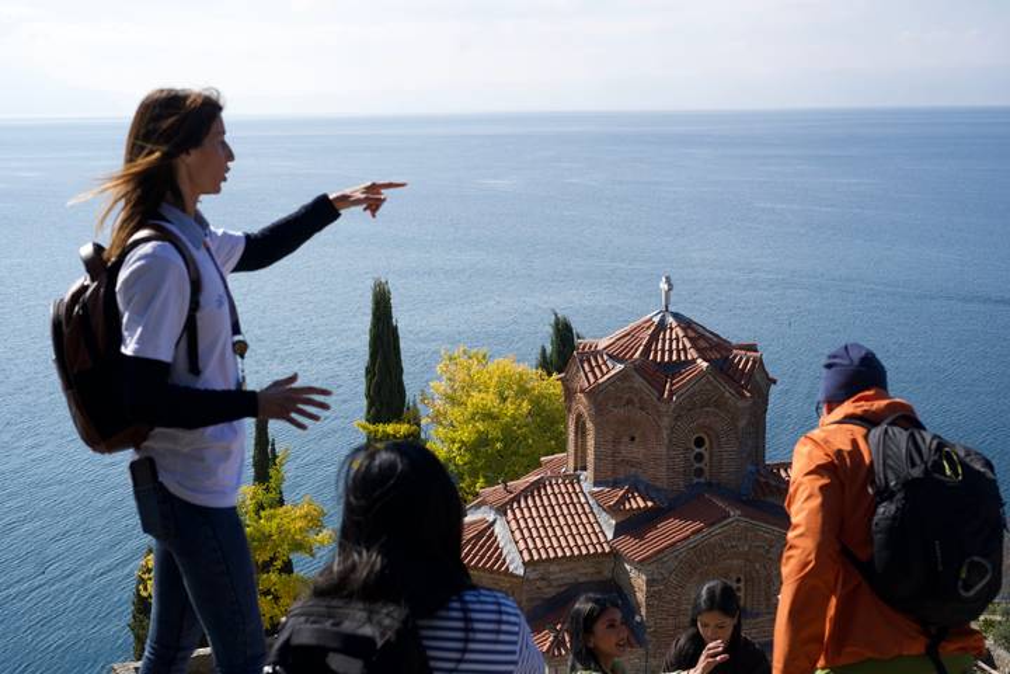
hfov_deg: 39.6
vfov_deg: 27.0
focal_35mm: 50
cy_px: 337
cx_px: 505
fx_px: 1403
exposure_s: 1/500
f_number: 6.3
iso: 160
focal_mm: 50
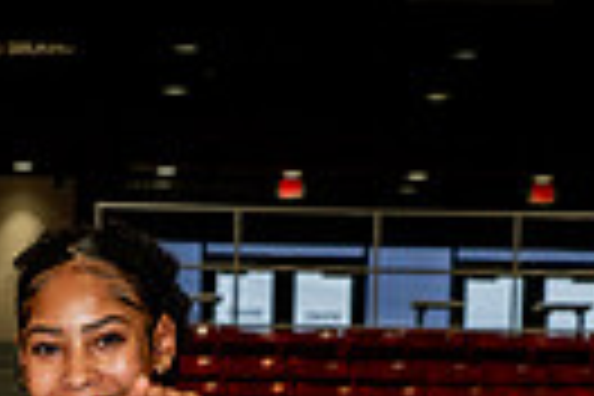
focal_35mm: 188
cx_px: 76
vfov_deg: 6.9
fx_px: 3102
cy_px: 968
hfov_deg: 10.9
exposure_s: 1/200
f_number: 7.1
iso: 800
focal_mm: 55
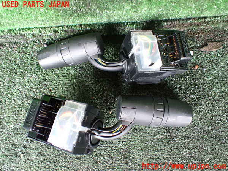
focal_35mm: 30
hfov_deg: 60.0
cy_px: 86
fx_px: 198
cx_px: 114
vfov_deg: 46.8
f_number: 2.3
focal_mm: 5.4
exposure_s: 1/30
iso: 800
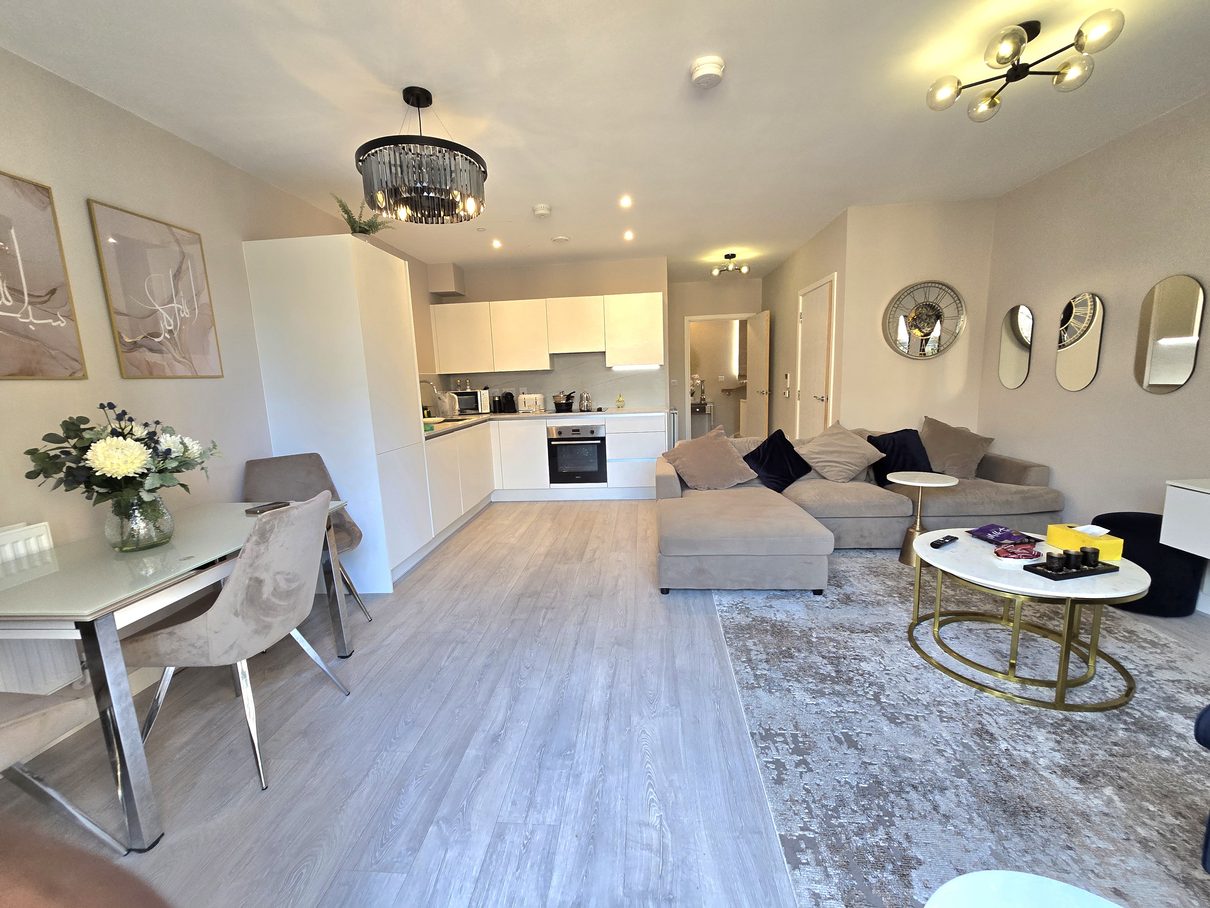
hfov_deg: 106.2
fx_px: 454
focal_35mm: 13
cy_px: 454
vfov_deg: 89.9
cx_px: 605
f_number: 2.2
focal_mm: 2.2
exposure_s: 1/50.3
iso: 100
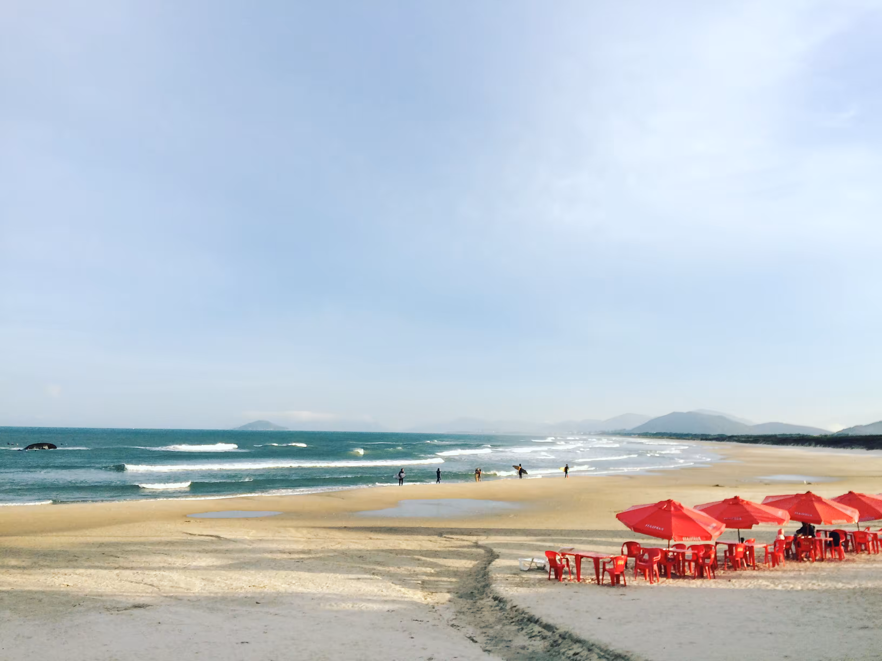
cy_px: 330
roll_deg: -0.1
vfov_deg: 48.2
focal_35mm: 29
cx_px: 441
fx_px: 739
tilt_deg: +9.3
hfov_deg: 61.7
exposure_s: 1/1466
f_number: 2.2
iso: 32
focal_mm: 4.15
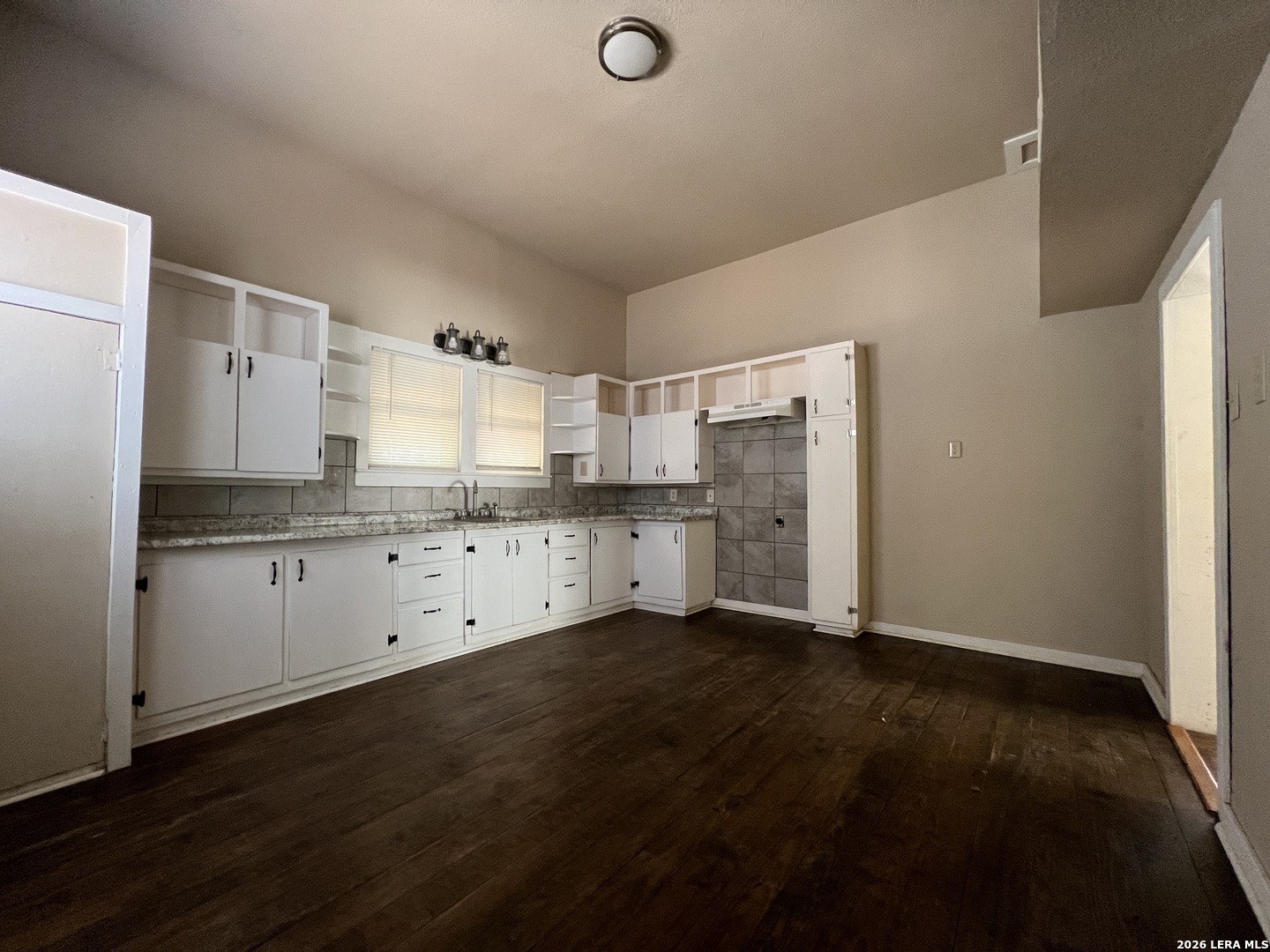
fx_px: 477
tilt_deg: +1.9
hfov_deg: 106.2
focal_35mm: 13
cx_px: 635
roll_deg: +0.0
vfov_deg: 89.9
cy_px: 476
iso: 400
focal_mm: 1.57
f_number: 1.8
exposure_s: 1/60
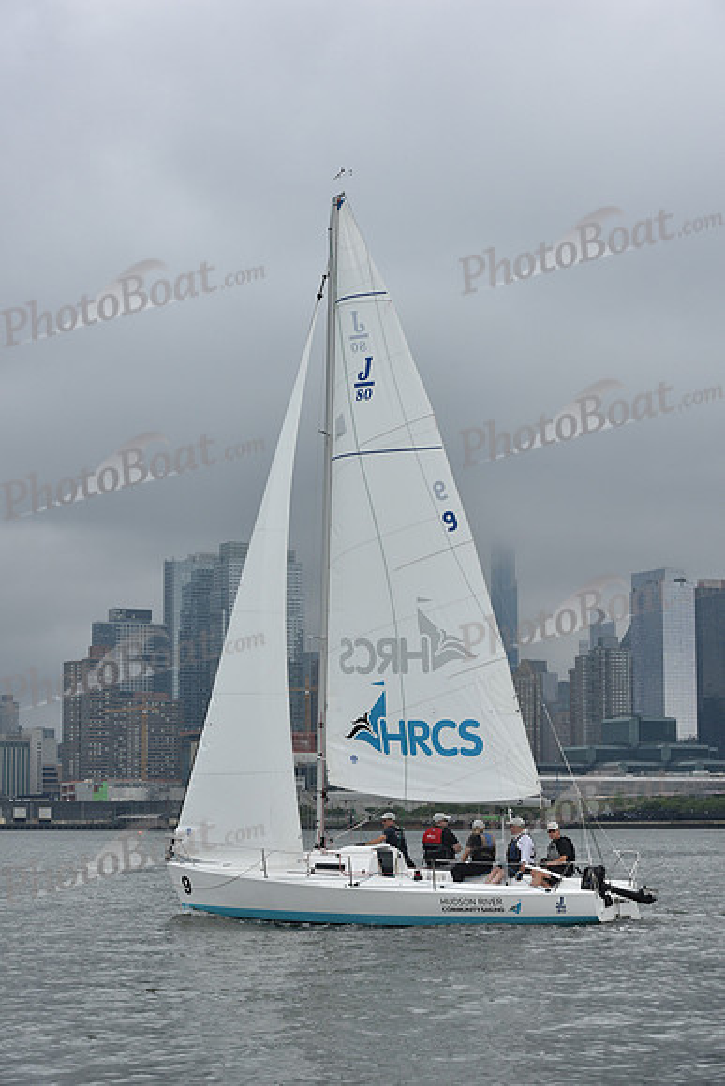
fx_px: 2113
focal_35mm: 70
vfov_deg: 28.8
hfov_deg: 19.5
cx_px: 362
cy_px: 543
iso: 400
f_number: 9
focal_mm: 70
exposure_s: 1/800
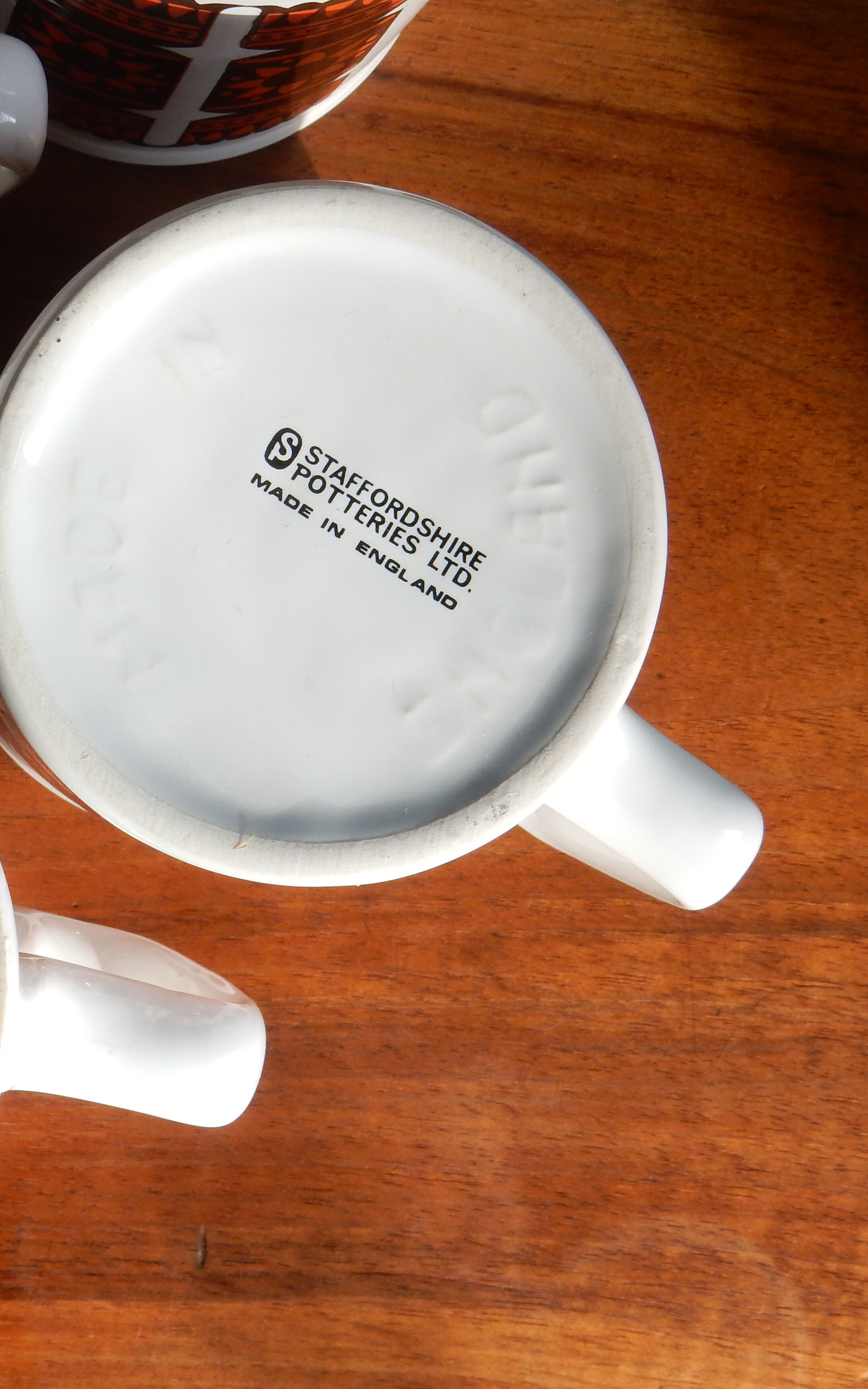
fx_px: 2309
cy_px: 695
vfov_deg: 33.5
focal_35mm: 61
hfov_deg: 20.5
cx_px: -33
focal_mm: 7.6
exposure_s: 1/40
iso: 125
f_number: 5.3
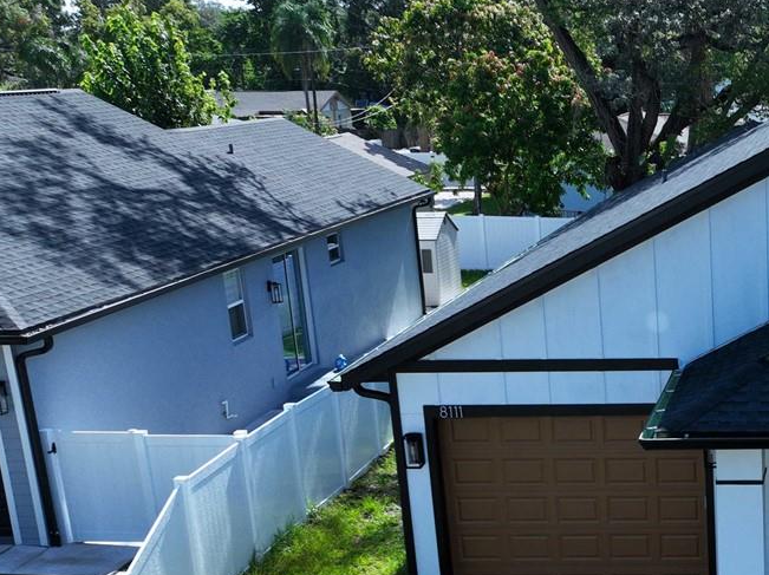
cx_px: 888
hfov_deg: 28.9
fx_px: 1309
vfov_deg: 24.1
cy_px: 523
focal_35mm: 59
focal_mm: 12.29
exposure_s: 1/320
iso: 100
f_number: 3.5
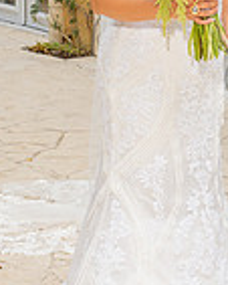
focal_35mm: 143
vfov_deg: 13.4
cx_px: 383
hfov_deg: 10.3
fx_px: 1205
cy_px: 62
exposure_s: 1/200
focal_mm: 37
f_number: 5
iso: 200
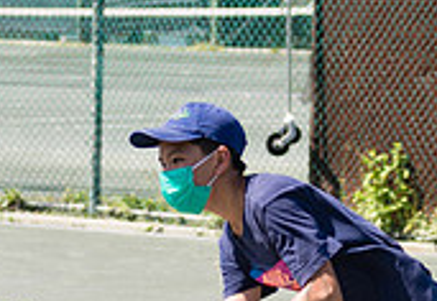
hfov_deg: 6.6
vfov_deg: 4.6
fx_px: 3779
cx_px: 425
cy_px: 298
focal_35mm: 308
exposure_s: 1/800
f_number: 4.5
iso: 125
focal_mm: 80
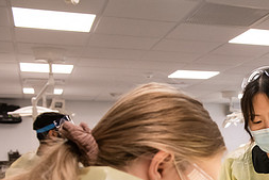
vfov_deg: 18.5
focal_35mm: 71
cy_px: 198
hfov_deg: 26.6
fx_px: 531
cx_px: 280
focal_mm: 31
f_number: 5
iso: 1250
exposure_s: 1/250
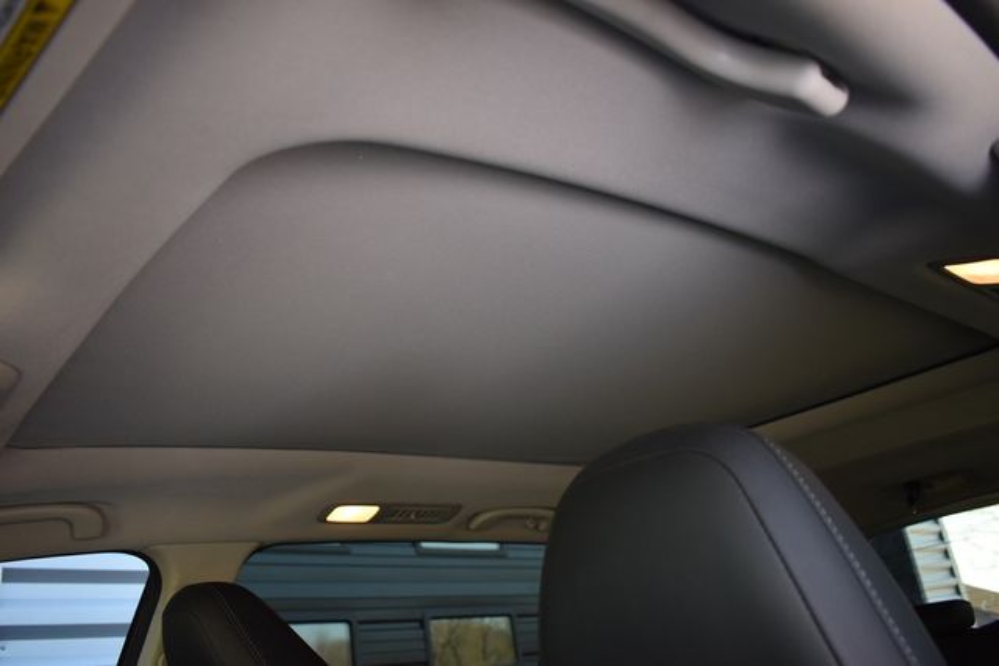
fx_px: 833
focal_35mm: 30
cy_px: 333
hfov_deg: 61.9
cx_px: 500
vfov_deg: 43.6
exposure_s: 1/250
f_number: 3.5
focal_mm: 20
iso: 720
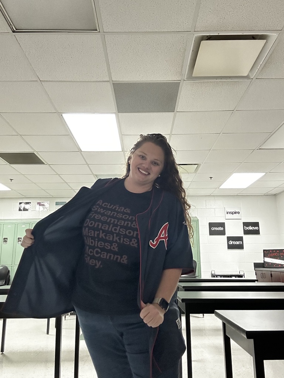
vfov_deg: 60.0
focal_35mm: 30
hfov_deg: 46.8
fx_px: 328
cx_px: 142
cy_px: 189
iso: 320
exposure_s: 1/60
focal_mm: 2.69
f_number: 1.9
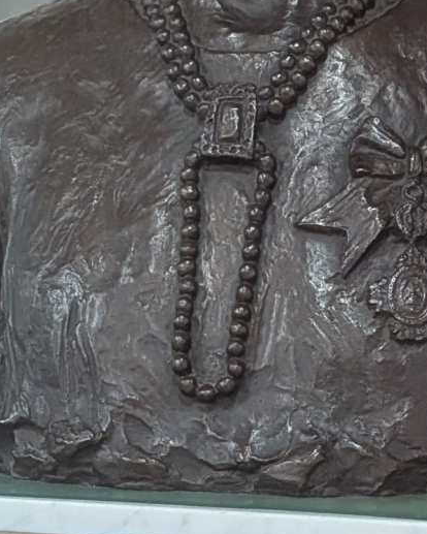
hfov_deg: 13.3
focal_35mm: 116
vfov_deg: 16.4
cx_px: 195
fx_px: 1831
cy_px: 458
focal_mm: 4.53
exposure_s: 1/120
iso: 579
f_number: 1.7
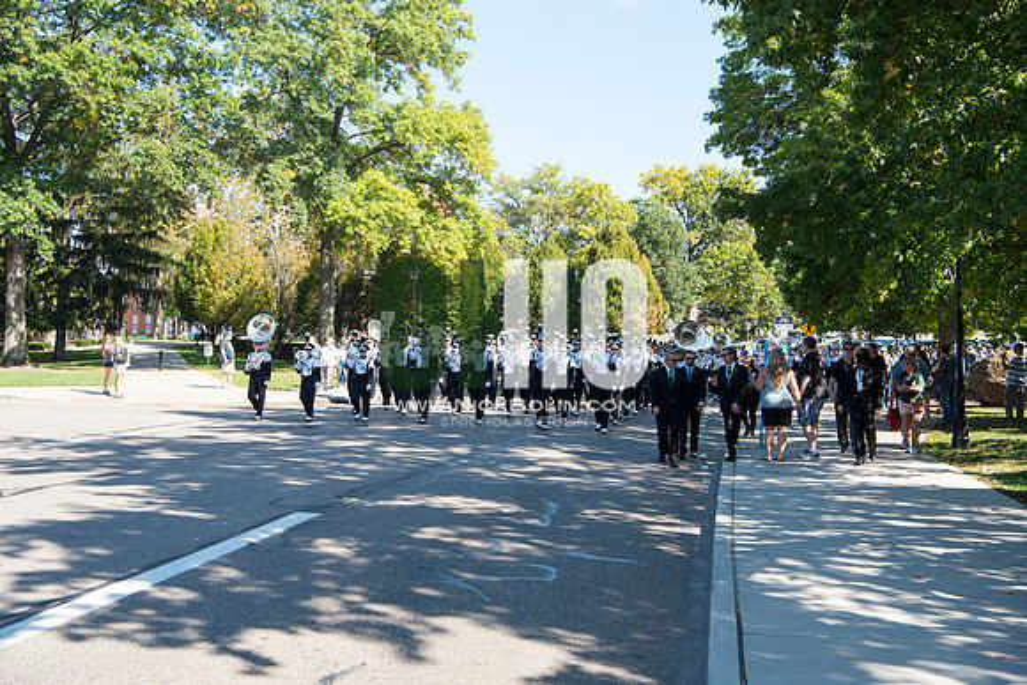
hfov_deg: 50.7
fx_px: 1084
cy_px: 342
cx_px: 514
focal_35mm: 38
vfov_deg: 35.1
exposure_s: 1/400
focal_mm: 38
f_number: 5.6
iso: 200
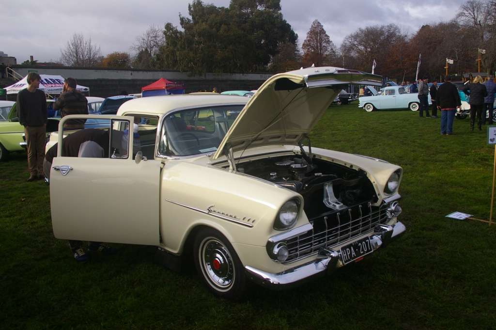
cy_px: 165
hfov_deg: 55.1
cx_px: 248
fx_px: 475
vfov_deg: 38.3
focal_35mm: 34
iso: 200
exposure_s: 1/180
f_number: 8
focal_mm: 23
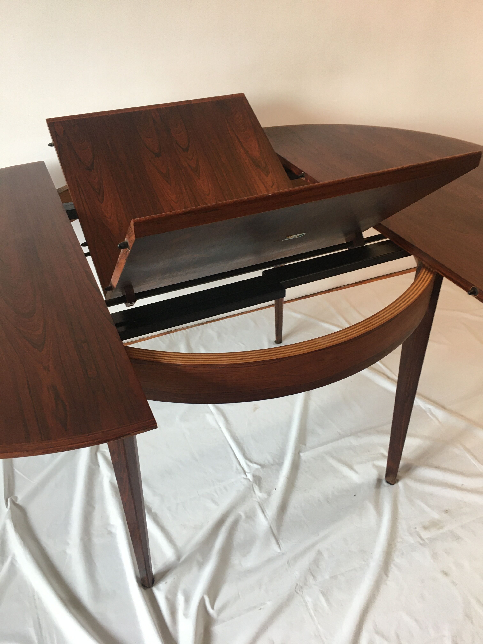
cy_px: 322
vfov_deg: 61.7
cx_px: 242
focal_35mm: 29
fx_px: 540
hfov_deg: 48.2
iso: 100
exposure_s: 1/33
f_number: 2.2
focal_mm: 4.15
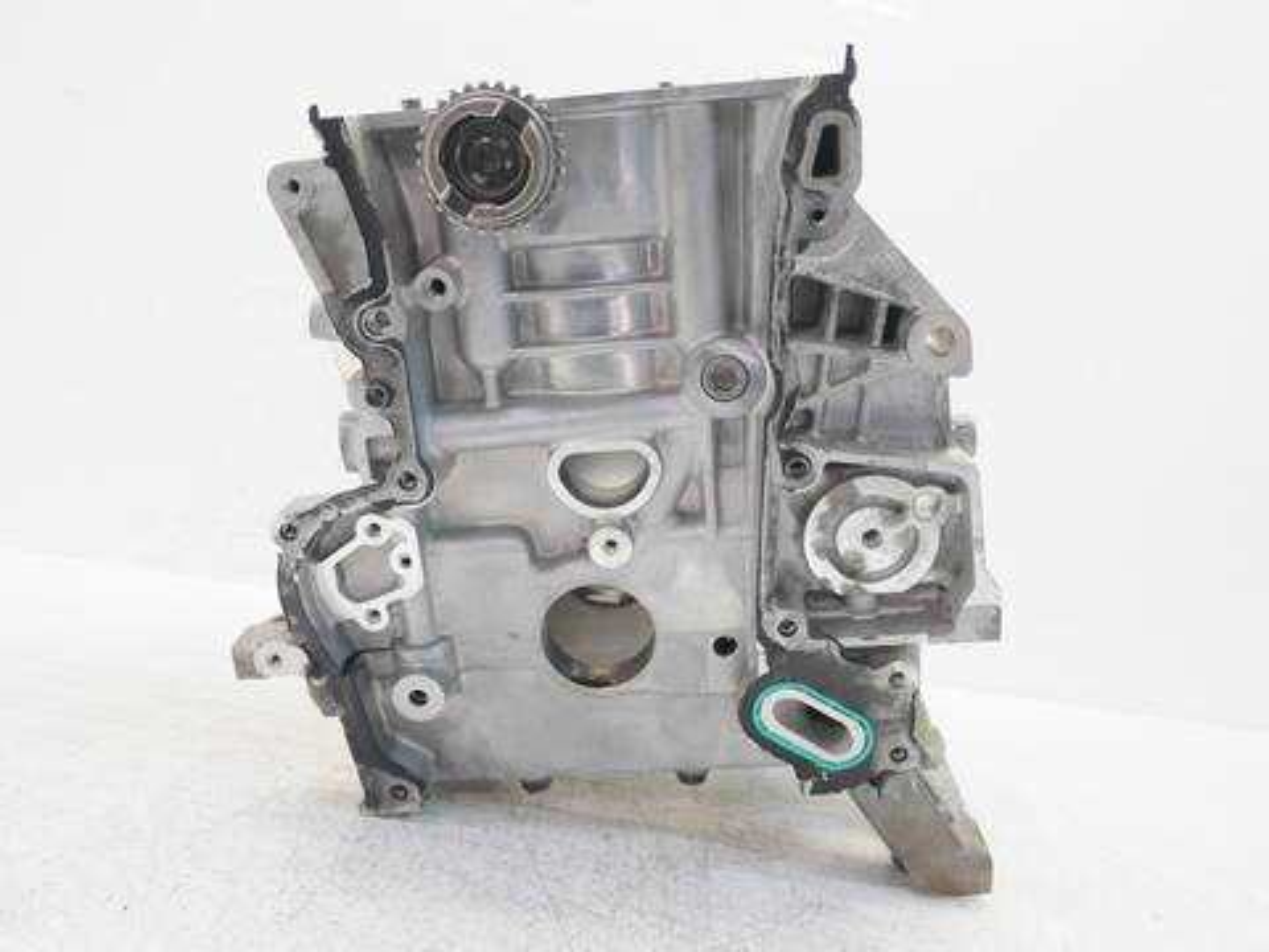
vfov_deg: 46.8
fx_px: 1100
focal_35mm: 30
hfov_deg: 60.0
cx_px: 634
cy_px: 476
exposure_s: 1/60
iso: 320
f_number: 3.7
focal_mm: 15
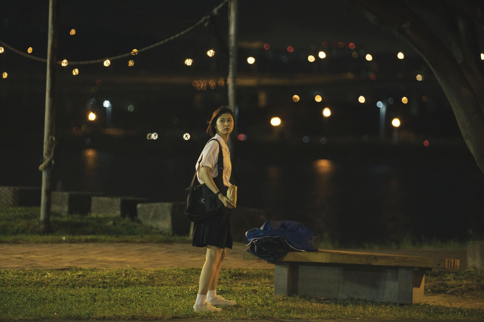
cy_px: 161
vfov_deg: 8.3
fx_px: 2218
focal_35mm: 165
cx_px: 242
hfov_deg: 12.5
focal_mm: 165
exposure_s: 1/80
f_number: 2.8
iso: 2000
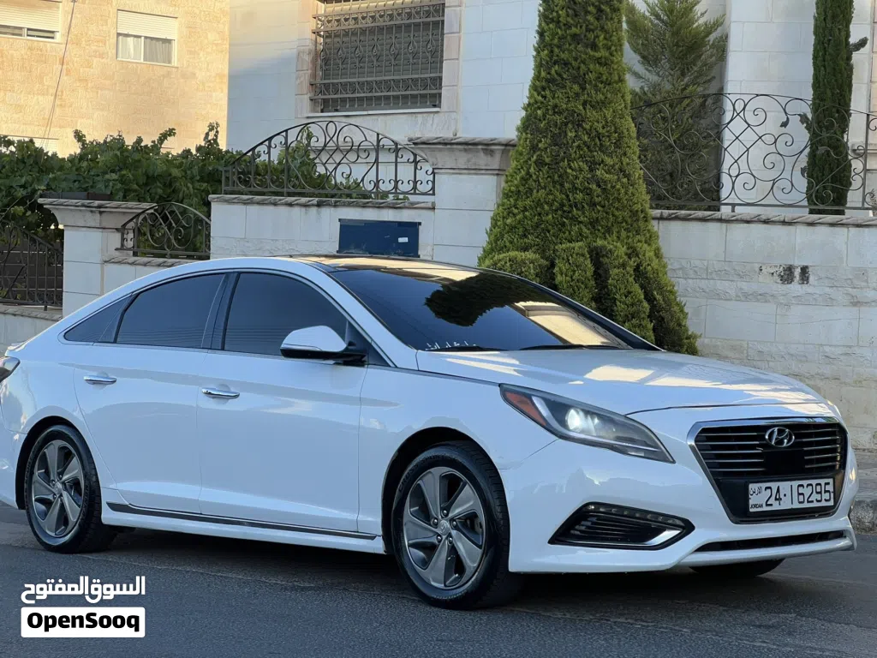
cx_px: 438
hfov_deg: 25.3
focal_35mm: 77
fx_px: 1951
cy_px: 329
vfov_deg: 19.1
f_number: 2.8
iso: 32
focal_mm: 9
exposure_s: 1/209
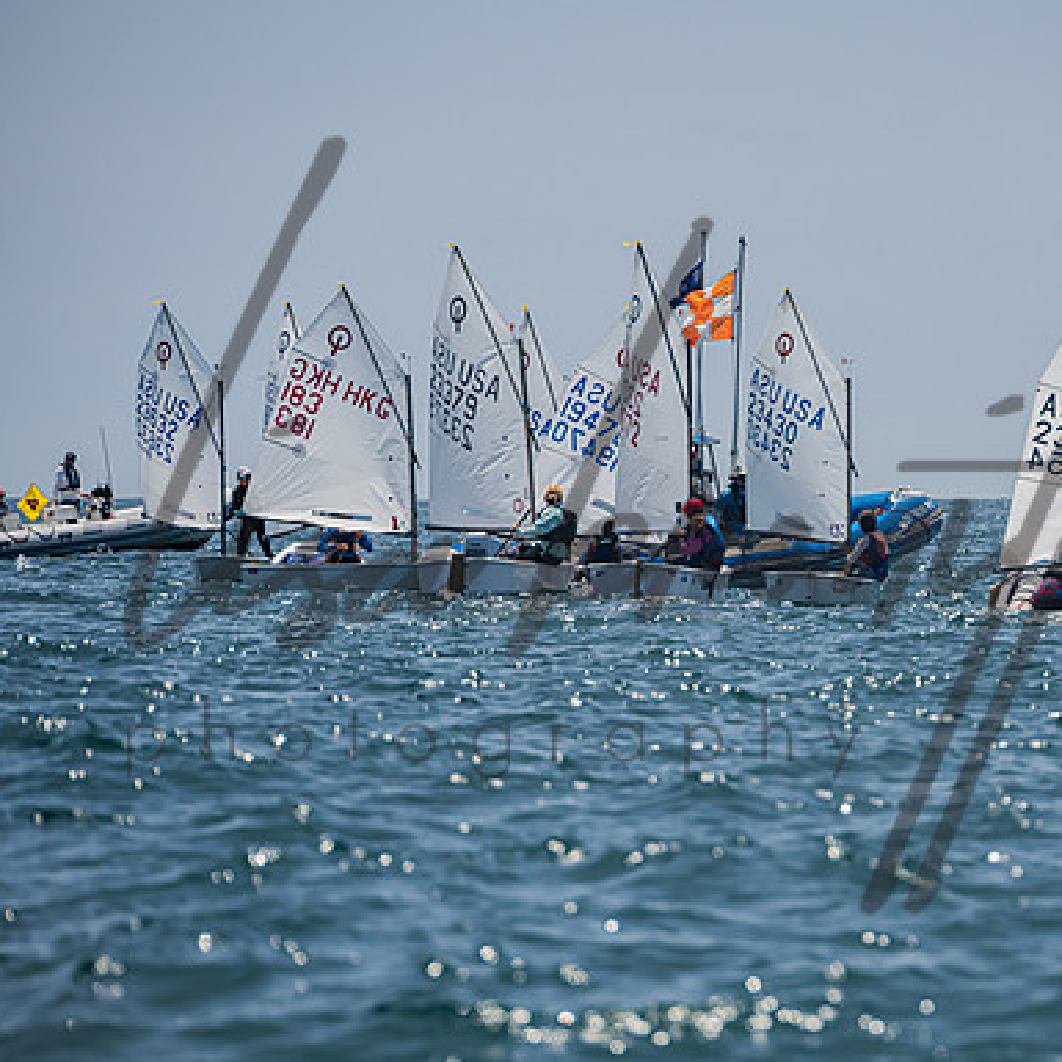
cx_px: 739
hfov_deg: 5.1
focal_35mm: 341
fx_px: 11836
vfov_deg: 5.1
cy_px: 531
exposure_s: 1/1600
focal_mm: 260
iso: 250
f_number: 8
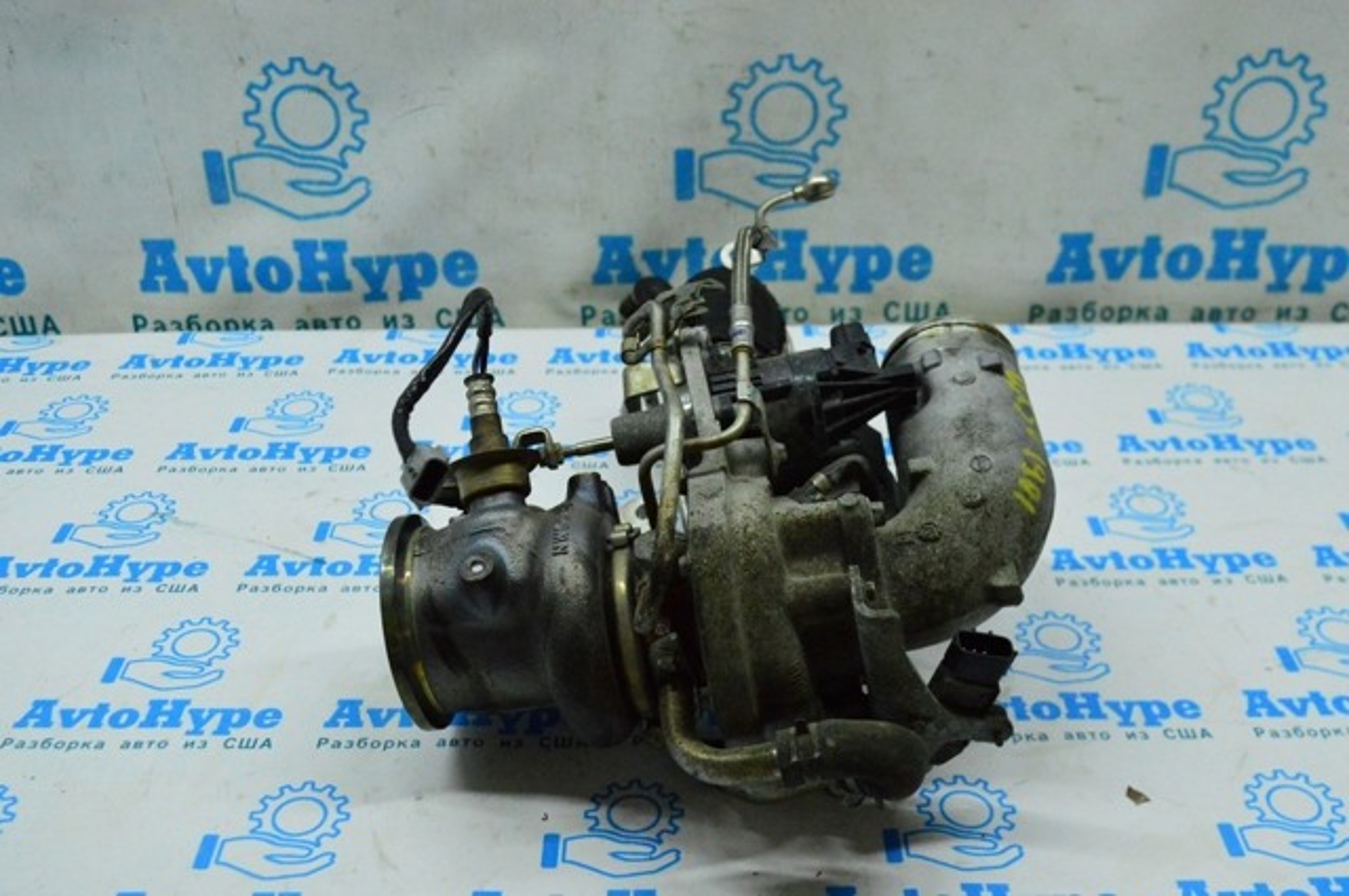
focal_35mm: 39
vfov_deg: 34.1
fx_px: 1460
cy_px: 448
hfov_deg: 49.6
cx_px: 674
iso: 6400
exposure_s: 1/640
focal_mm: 26
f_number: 6.3
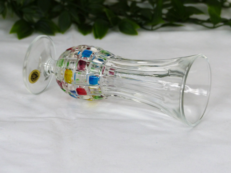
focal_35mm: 205
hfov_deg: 9.7
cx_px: 116
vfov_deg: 7.2
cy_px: 86
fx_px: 1368
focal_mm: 33.5
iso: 160
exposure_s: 1/80
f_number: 2.8
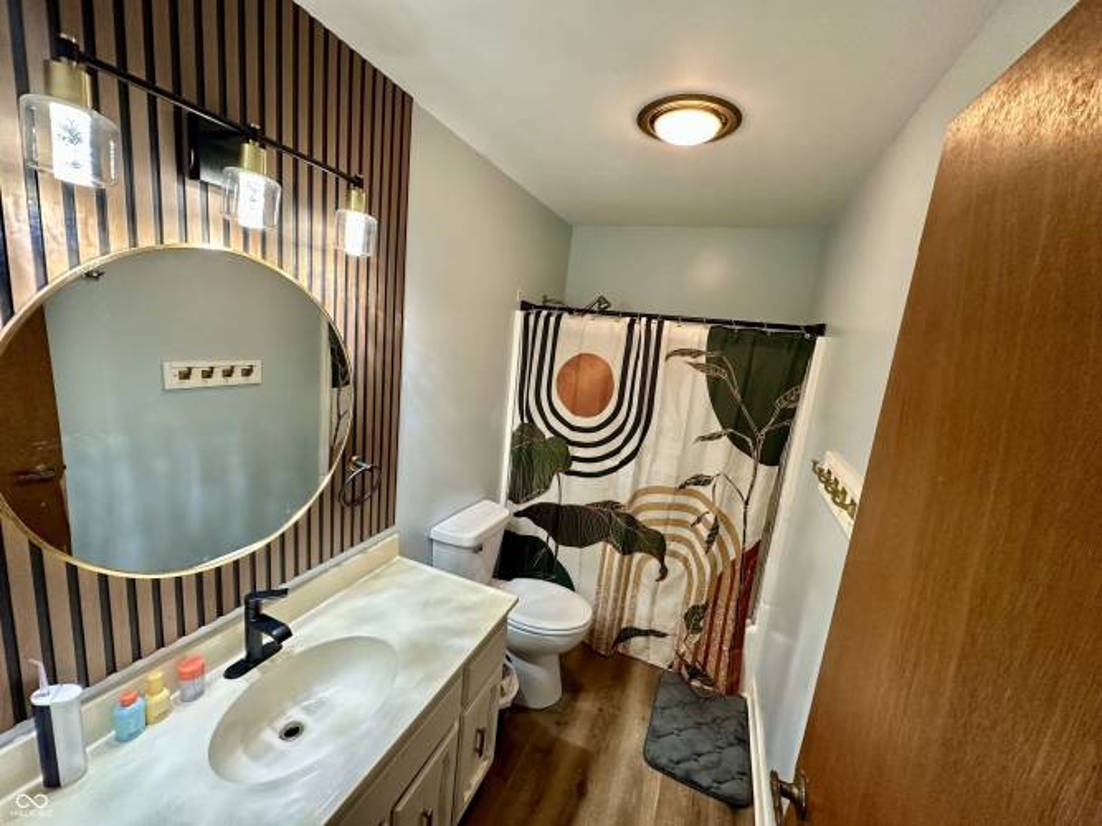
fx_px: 446
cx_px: 551
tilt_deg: -9.5
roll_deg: -5.8
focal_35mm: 14
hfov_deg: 102.1
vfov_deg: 85.7
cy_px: 413
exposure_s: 1/60
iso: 250
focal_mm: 2.22
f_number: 2.2
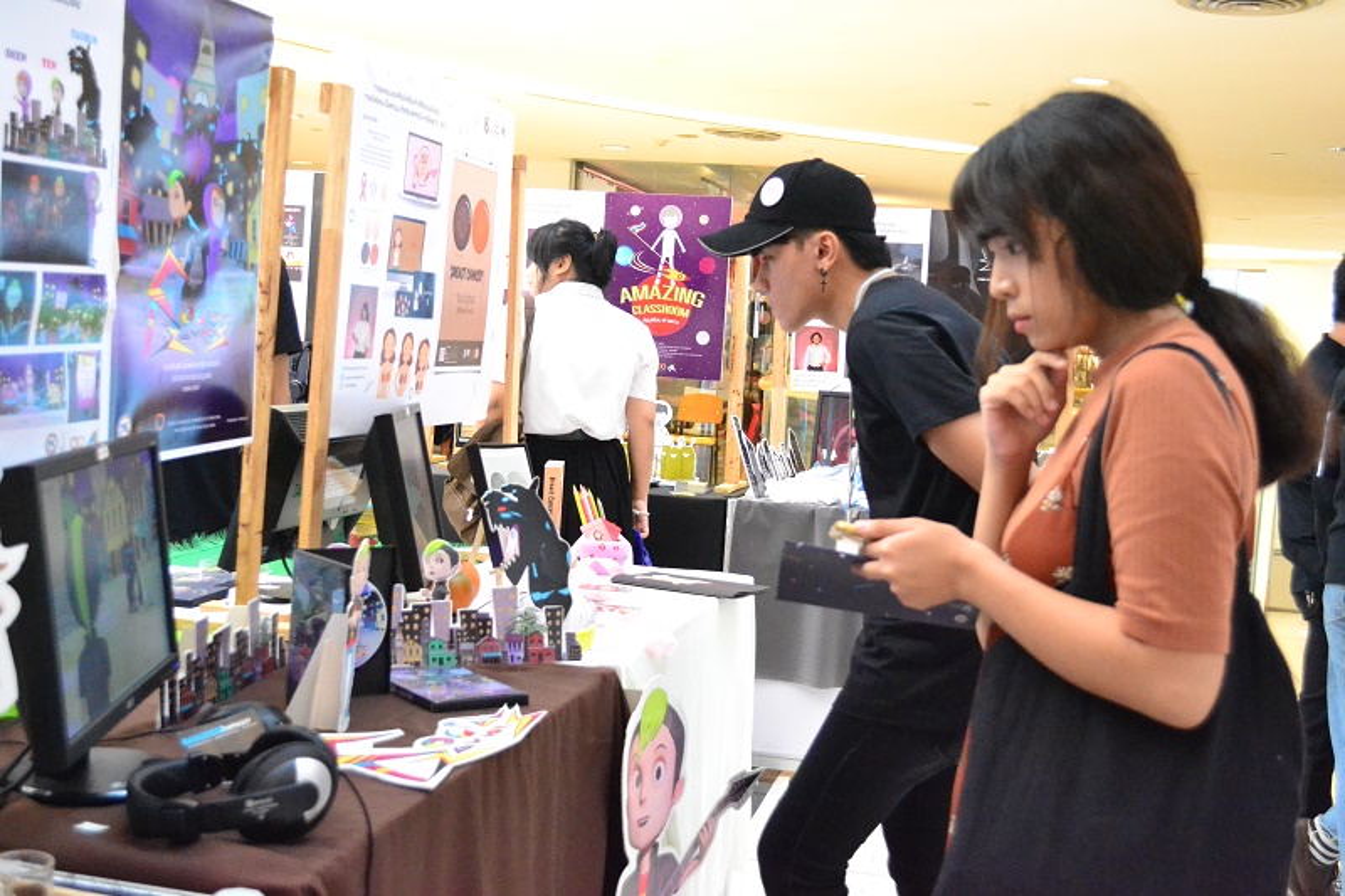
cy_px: 448
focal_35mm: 45
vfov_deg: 29.9
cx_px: 672
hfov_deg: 43.6
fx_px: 1681
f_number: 4.5
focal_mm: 30
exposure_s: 1/80
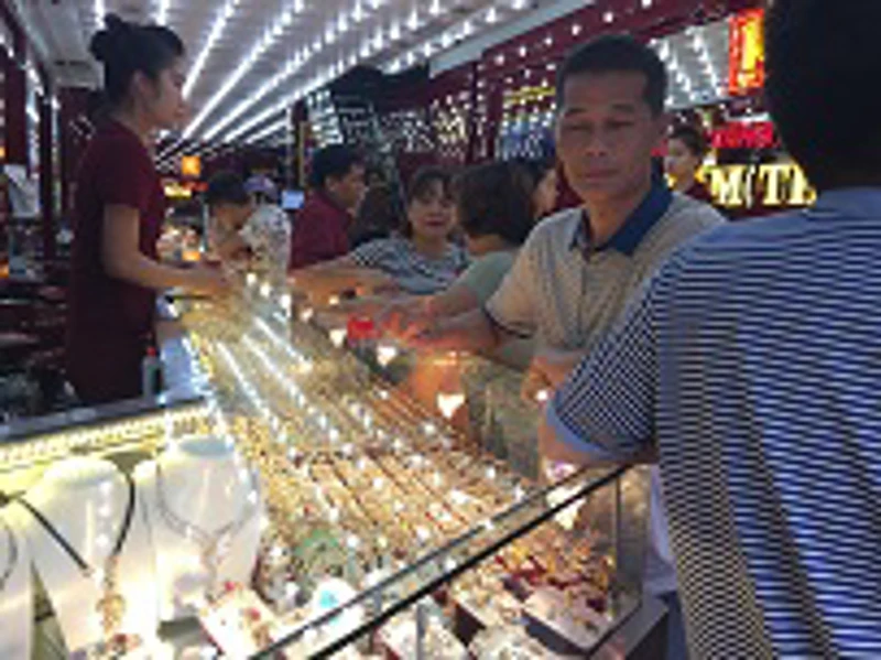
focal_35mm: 29
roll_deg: -2.8
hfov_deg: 61.7
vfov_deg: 48.2
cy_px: 330
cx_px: 440
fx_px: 738
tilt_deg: -8.9
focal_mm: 4.15
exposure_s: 1/60
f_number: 2.2
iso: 32
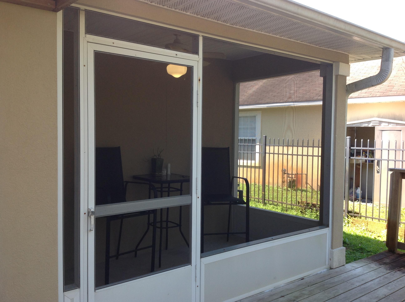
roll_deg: -0.6
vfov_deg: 40.6
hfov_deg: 52.7
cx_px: 202
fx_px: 409
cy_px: 151
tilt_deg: -3.0
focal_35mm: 35
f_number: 2.4
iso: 50
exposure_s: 1/170
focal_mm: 4.28
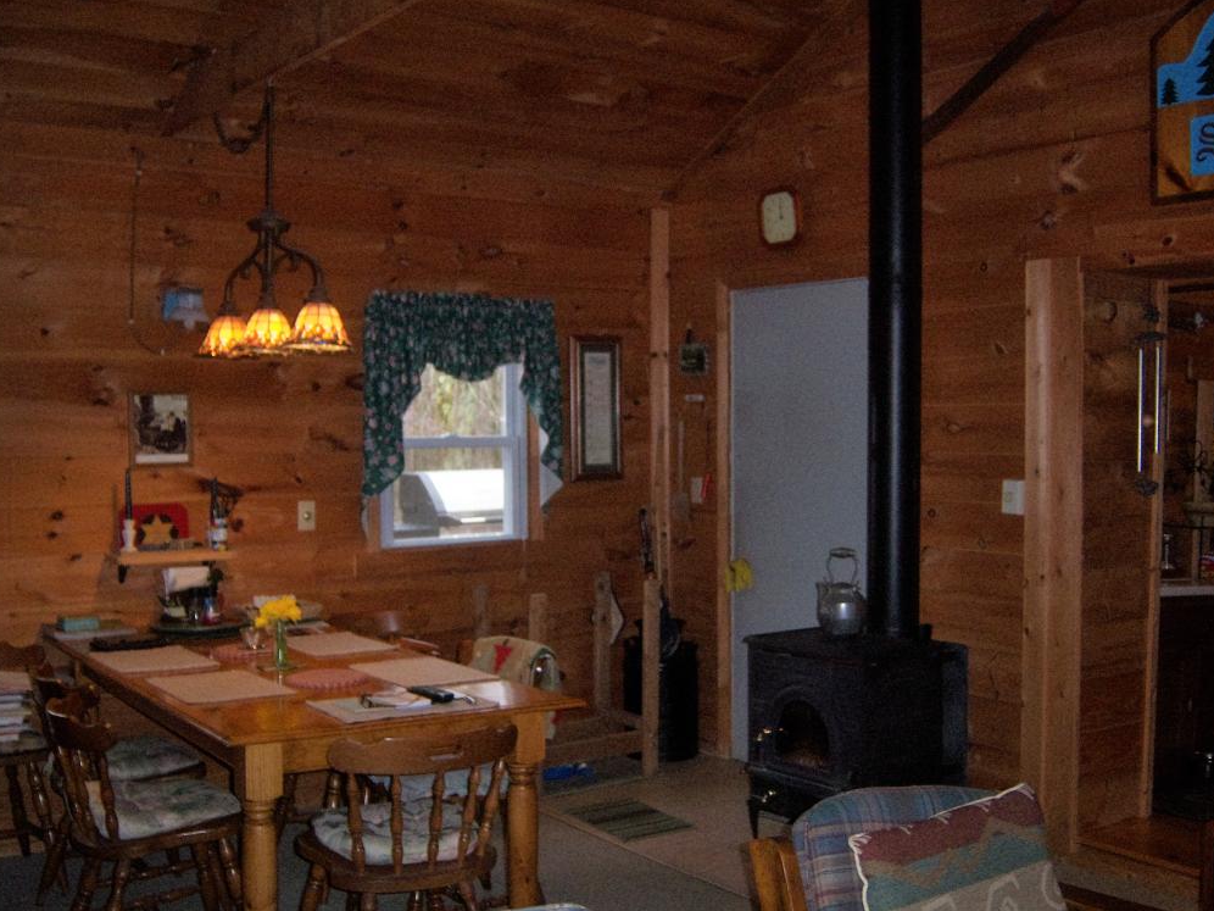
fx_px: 1298
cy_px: 463
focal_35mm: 37
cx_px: 608
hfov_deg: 50.1
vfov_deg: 38.7
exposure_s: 1/60
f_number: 2.8
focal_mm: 7.5
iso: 160
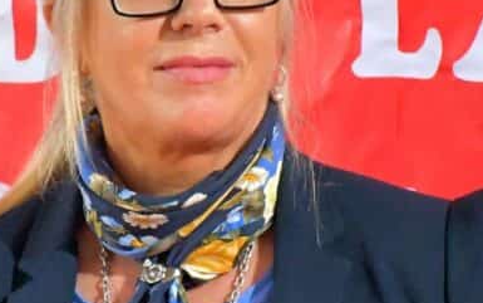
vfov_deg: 2.3
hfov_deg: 3.7
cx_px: 183
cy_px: 239
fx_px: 7493
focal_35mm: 569
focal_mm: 140
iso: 10000
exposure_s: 1/200
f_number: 5.6
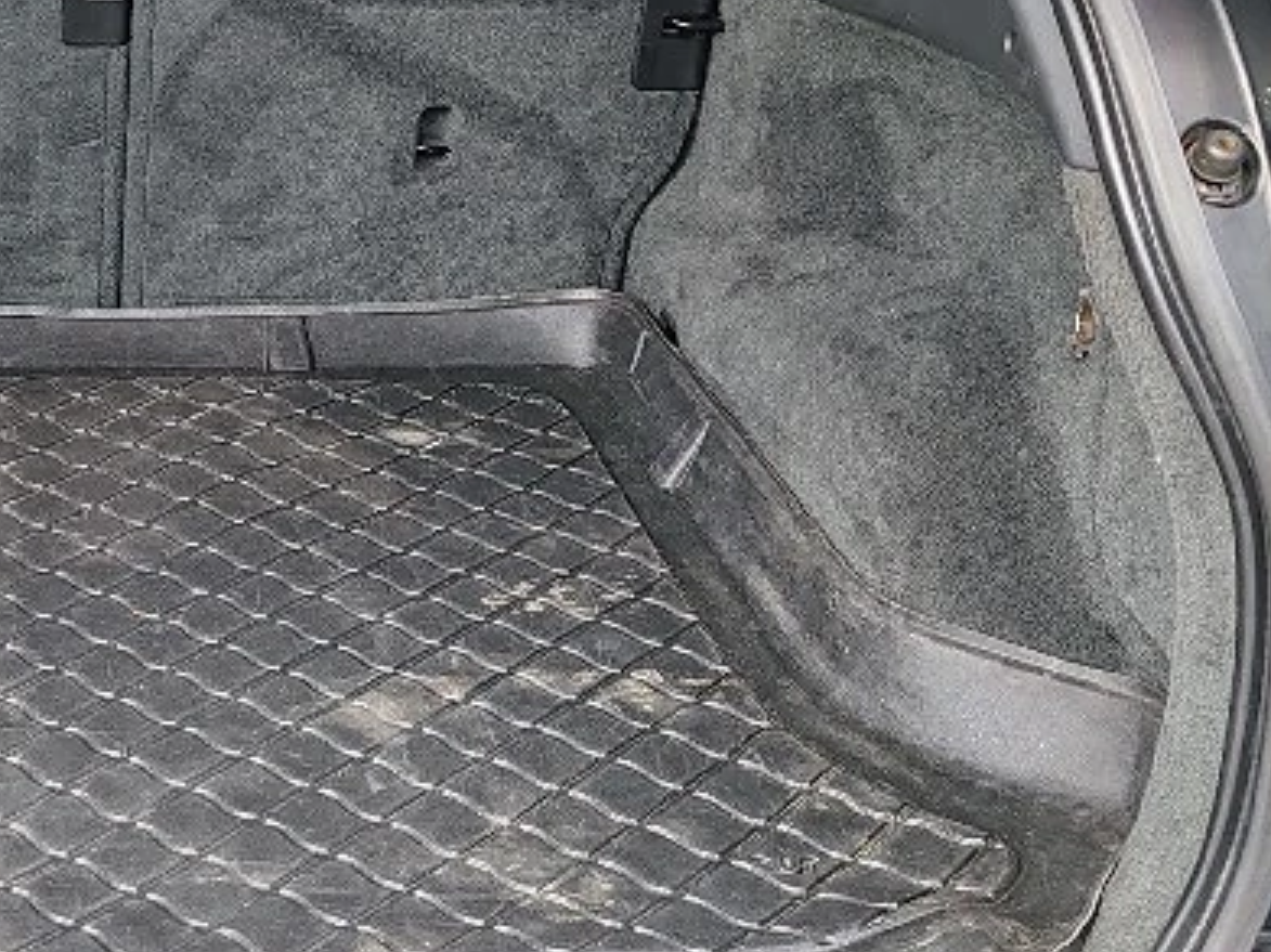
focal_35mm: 69
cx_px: -65
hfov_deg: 26.3
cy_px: 214
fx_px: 2533
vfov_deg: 21.1
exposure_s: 1/100
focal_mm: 6.12
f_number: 1.9
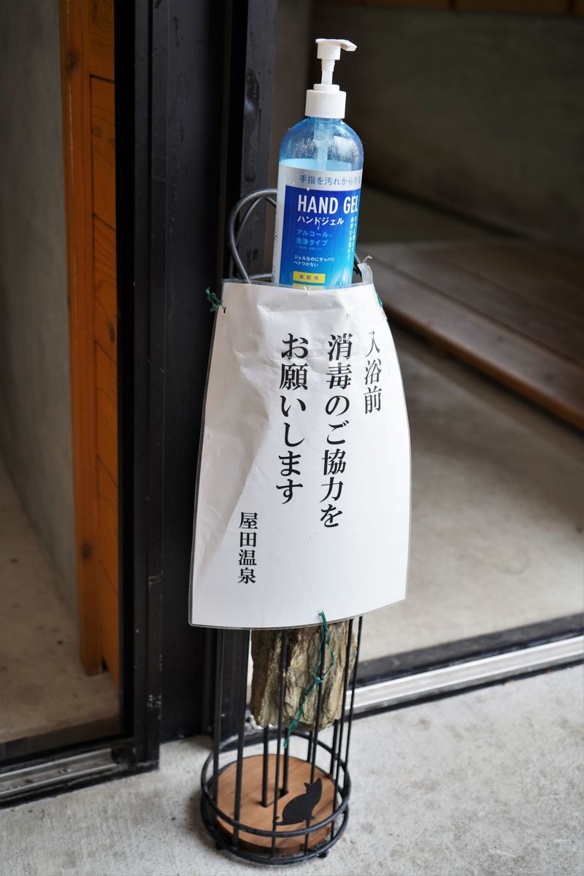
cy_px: 438
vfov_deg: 49.6
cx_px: 292
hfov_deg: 34.2
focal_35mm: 39
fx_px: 949
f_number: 4
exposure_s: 1/60
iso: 100
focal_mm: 39
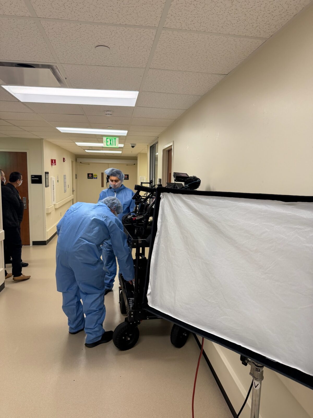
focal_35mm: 24
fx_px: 289
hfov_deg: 56.8
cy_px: 209
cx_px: 156
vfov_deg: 71.6
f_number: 1.78
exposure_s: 1/141
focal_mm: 6.76
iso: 200
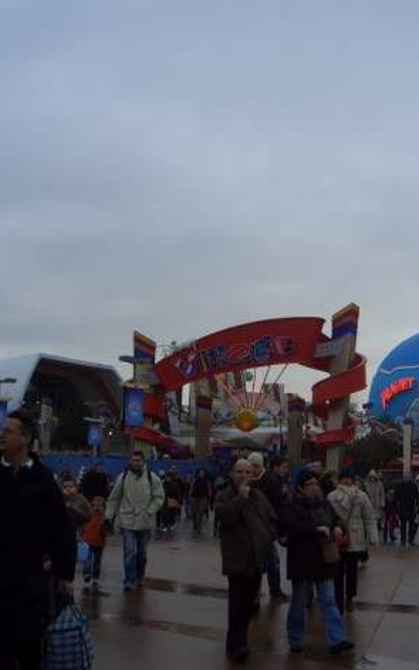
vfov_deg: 36.3
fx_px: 1023
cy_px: 336
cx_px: 359
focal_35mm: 56
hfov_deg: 22.7
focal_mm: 8
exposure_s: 1/125
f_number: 4.8
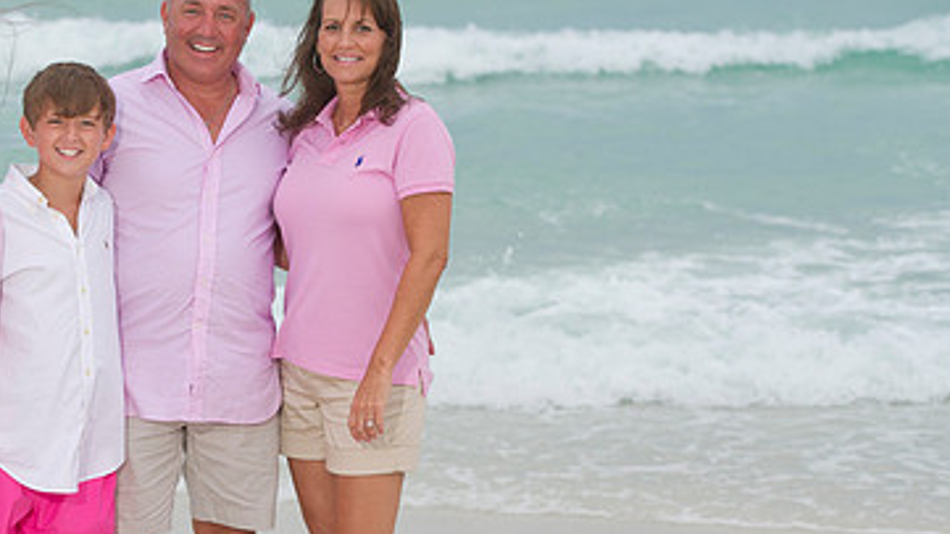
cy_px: 337
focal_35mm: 138
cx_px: 208
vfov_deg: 8.8
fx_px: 3476
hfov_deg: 15.5
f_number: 5.6
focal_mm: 82
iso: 320
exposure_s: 1/200
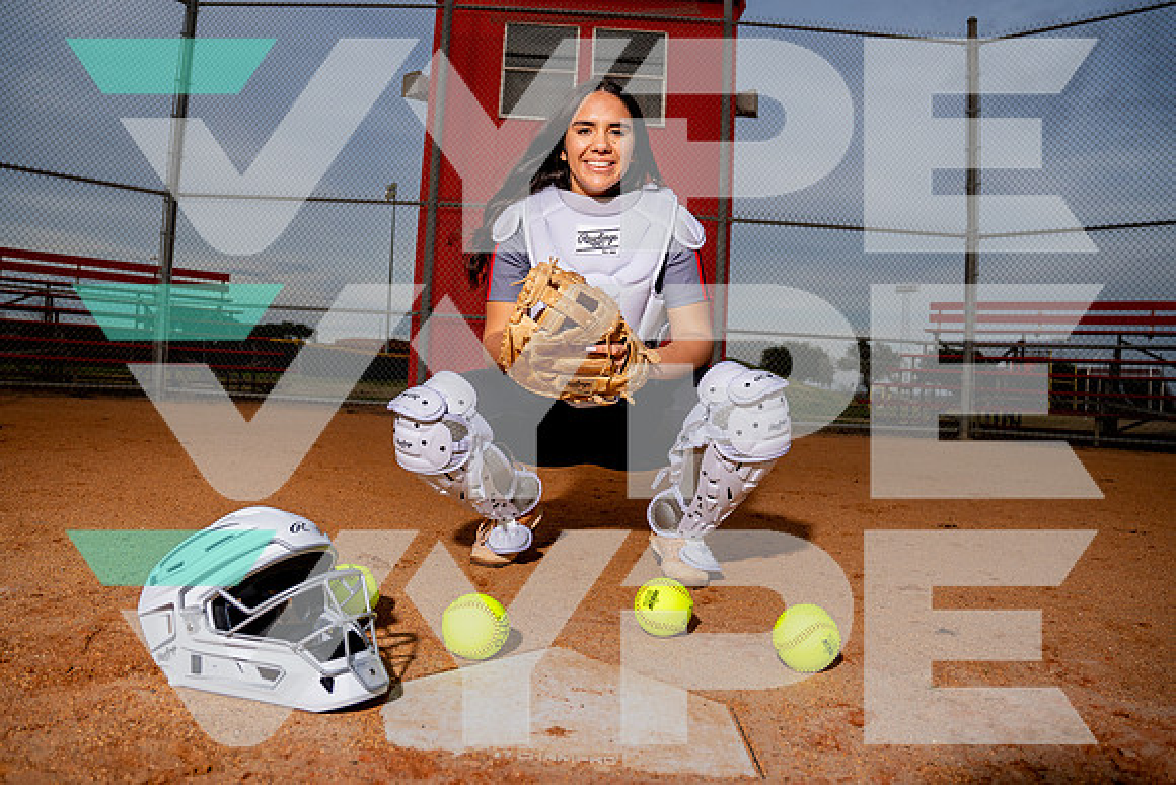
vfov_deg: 53.5
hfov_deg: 74.1
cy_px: 375
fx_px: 778
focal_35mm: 24
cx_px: 559
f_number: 4
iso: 200
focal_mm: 22
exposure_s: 1/1600
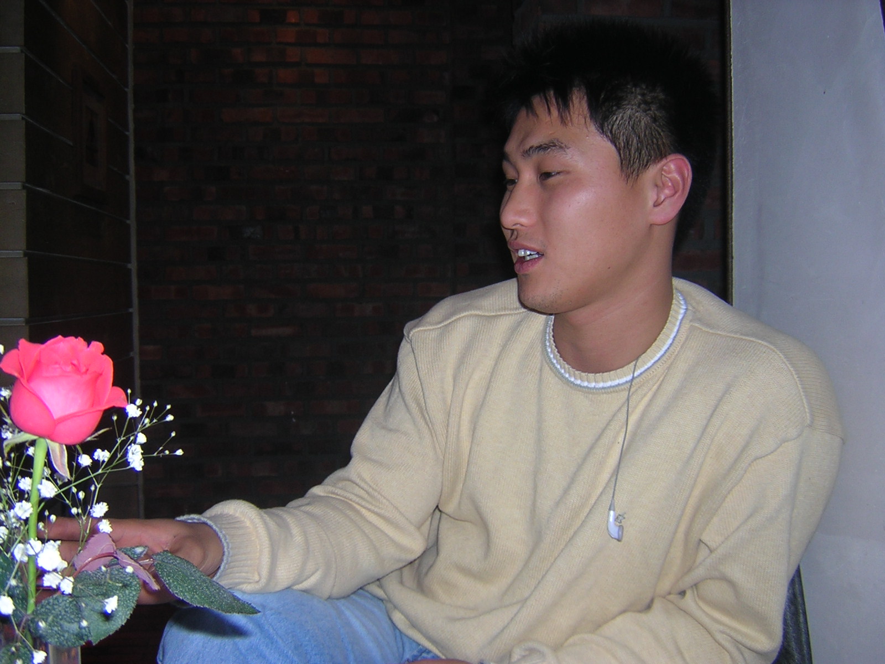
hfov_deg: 51.4
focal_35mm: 36
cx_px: 442
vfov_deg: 39.7
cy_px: 332
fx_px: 920
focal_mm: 4.7
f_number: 2.6
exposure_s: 1/60.1
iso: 100
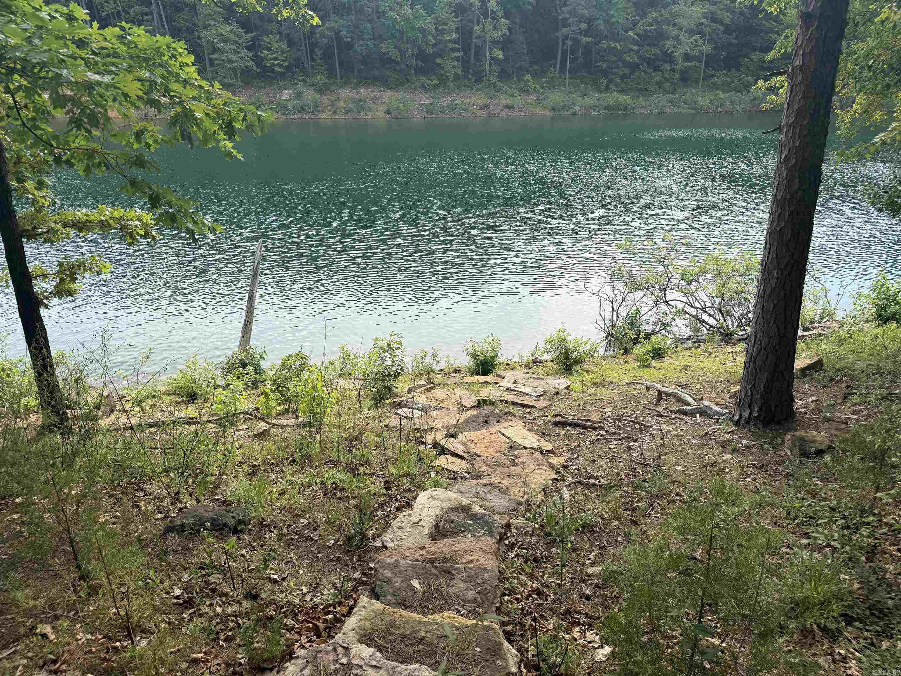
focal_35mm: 24
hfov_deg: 71.6
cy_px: 338
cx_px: 450
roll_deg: +0.0
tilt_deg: -24.1
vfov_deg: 56.8
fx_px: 625
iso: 80
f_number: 1.78
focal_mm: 6.76
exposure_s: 1/1410
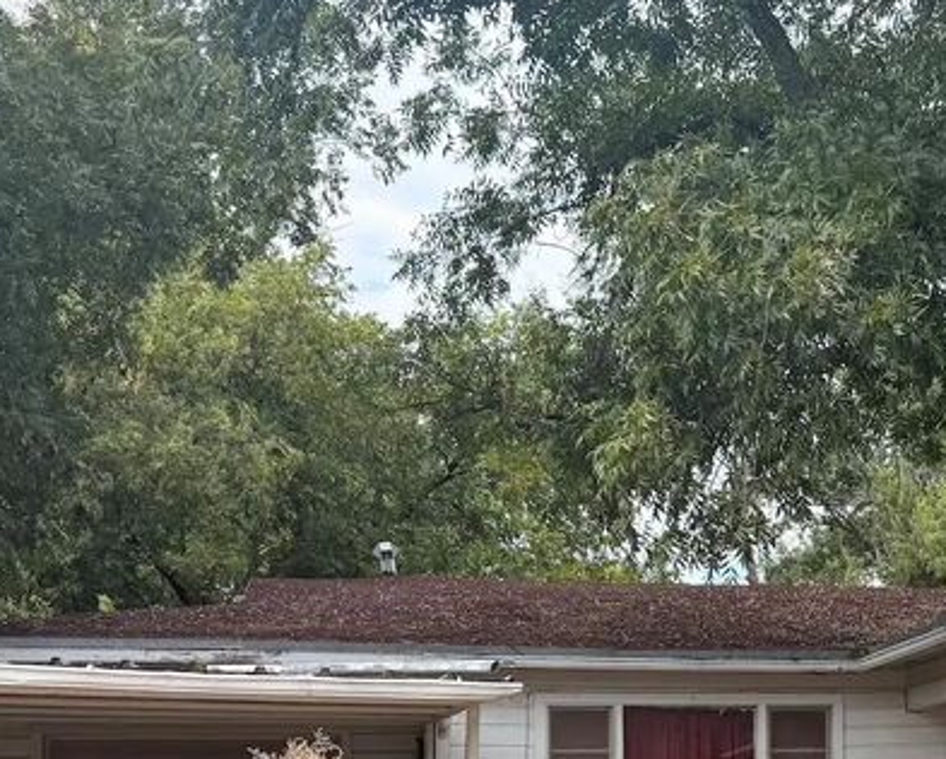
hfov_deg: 30.4
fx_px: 1709
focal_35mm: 61
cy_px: 761
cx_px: 720
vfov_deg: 23.9
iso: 100
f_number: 1.78
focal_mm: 6.76
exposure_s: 1/2445
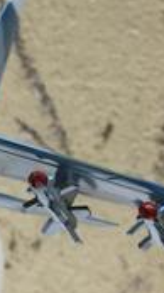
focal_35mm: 146
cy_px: 202
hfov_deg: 7.1
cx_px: -372
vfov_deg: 14.7
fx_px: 1131
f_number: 2.2
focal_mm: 4.15
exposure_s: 1/50
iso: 40
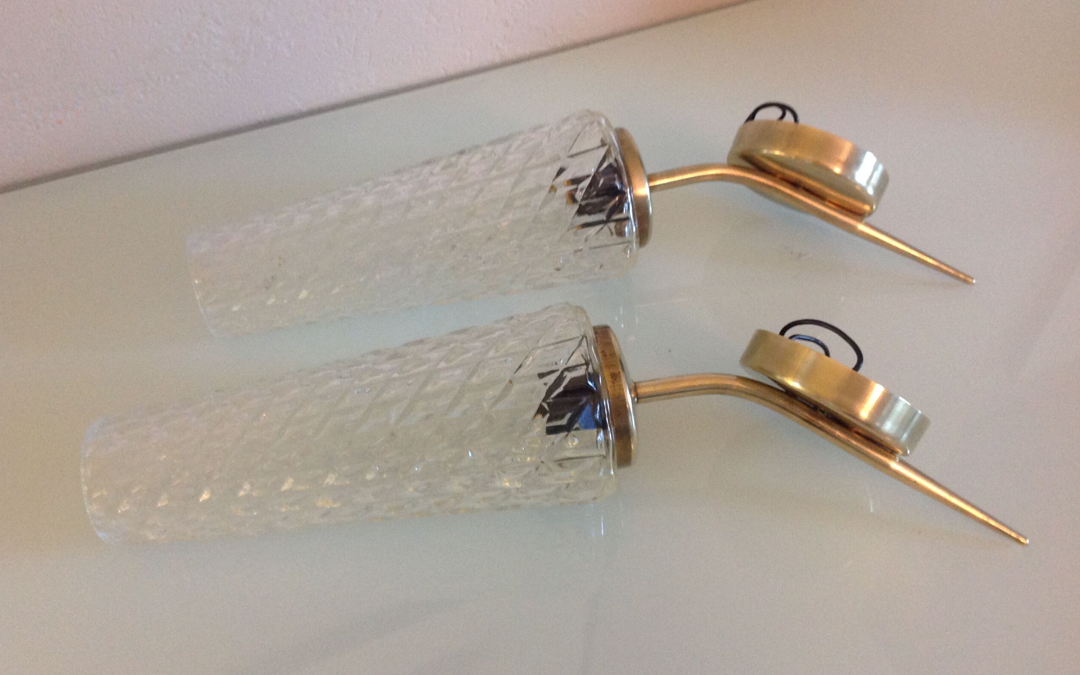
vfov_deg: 33.6
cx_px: 532
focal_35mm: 38
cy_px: 314
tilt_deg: -49.3
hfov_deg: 51.5
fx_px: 1118
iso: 200
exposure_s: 1/17
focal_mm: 4.28
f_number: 2.4
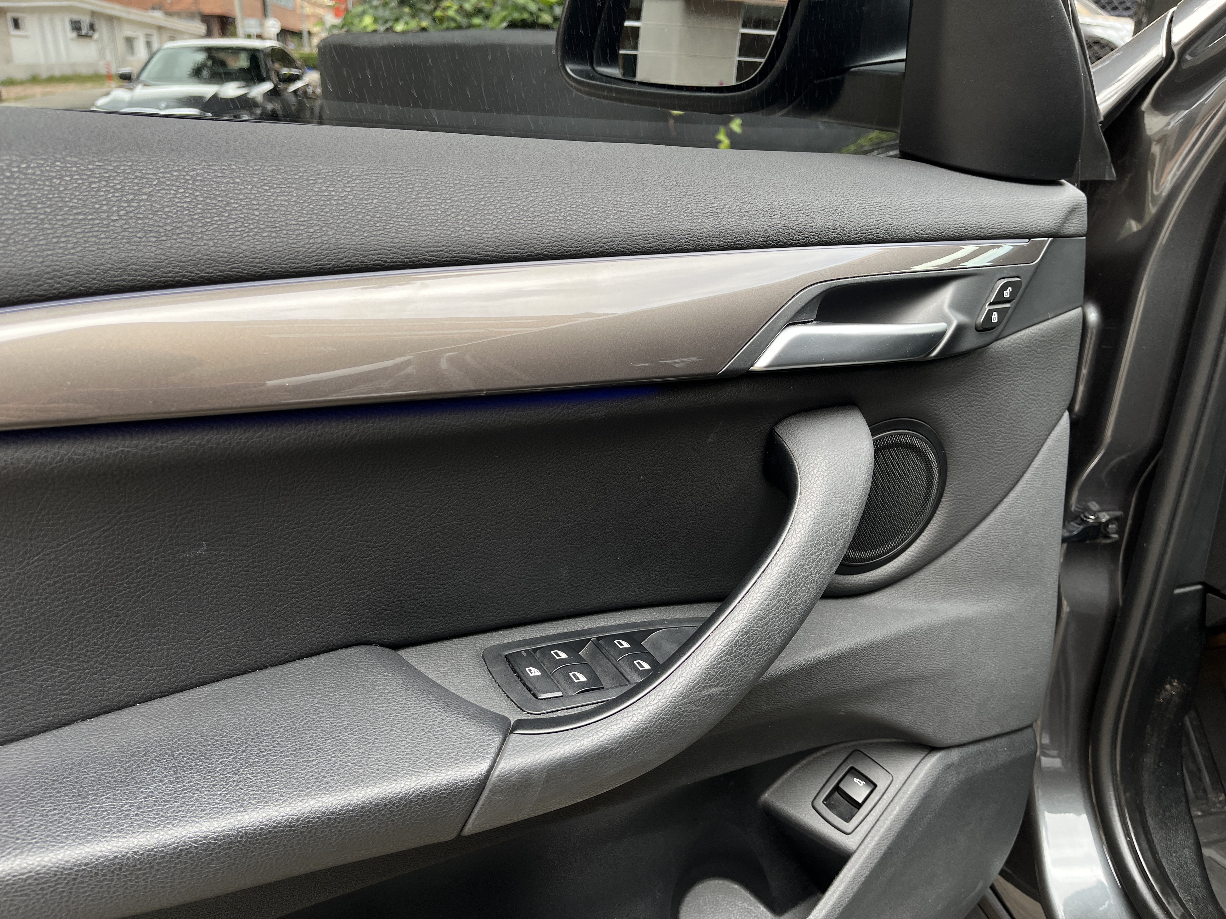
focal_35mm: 26
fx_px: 921
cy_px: 460
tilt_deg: -22.1
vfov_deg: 53.1
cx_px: 613
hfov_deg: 67.3
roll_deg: -0.8
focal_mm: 5.1
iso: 40
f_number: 1.6
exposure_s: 1/122
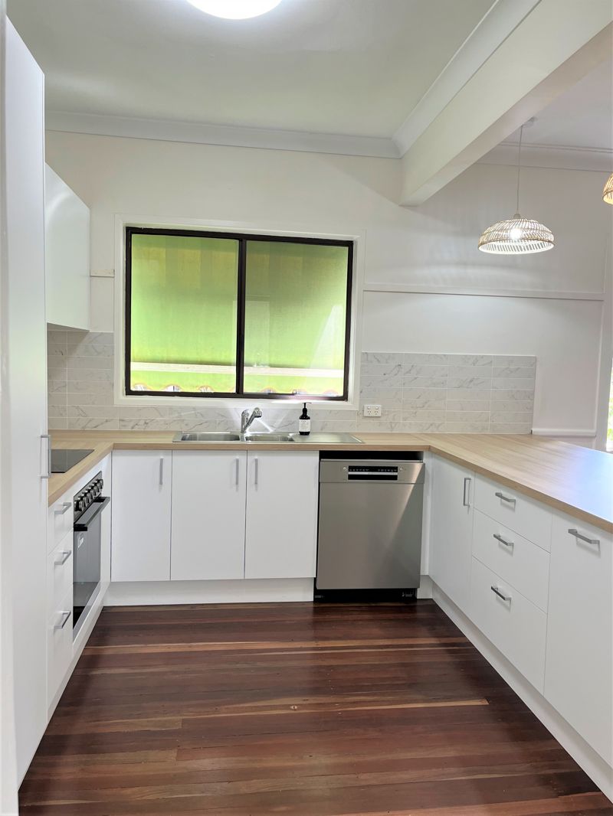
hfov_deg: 53.1
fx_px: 614
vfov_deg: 67.3
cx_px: 306
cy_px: 408
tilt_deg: -4.4
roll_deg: +0.6
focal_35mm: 26
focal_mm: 5.1
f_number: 1.6
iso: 64
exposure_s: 1/100
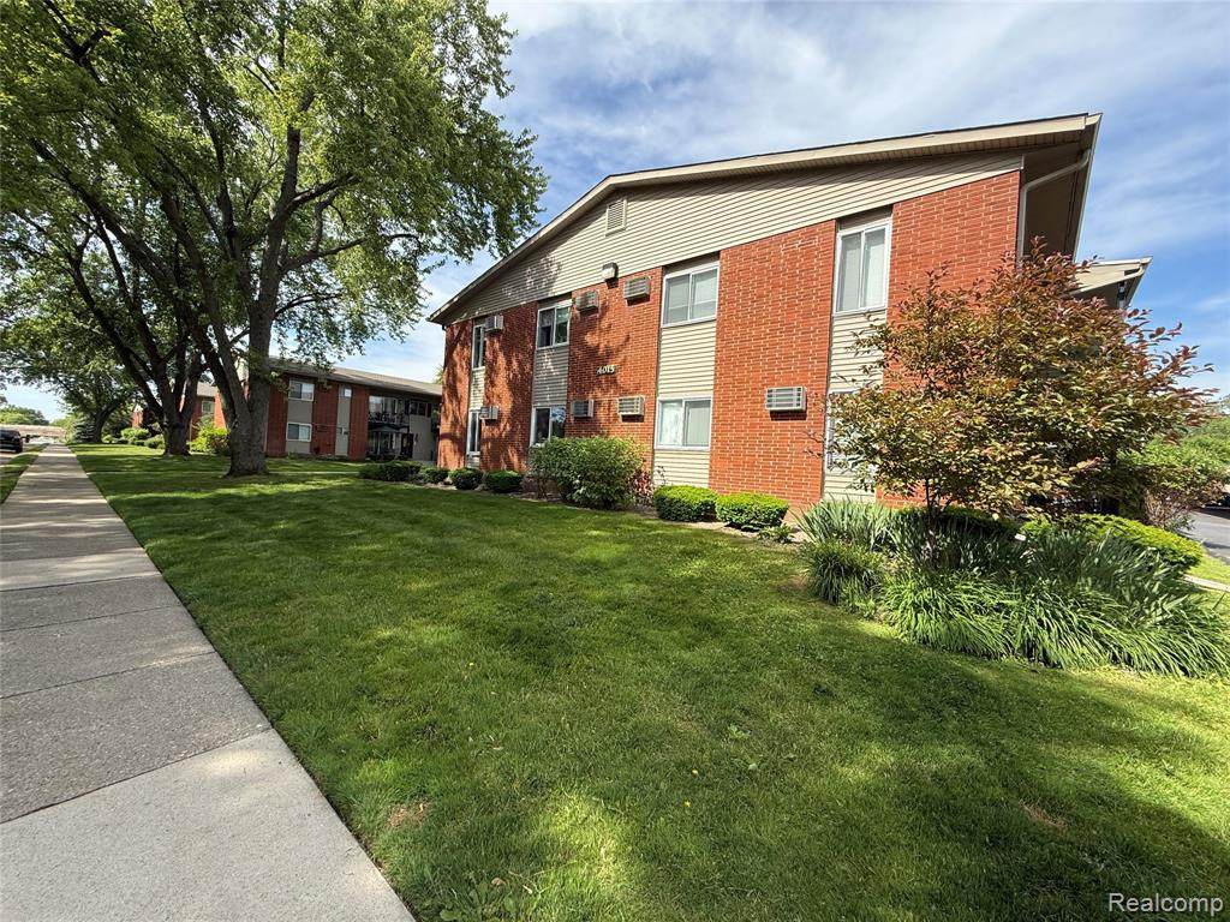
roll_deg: -2.6
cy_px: 461
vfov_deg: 85.7
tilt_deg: +1.9
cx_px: 615
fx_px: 497
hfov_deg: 102.1
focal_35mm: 14
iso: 50
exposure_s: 1/1145
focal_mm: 2.22
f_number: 2.2
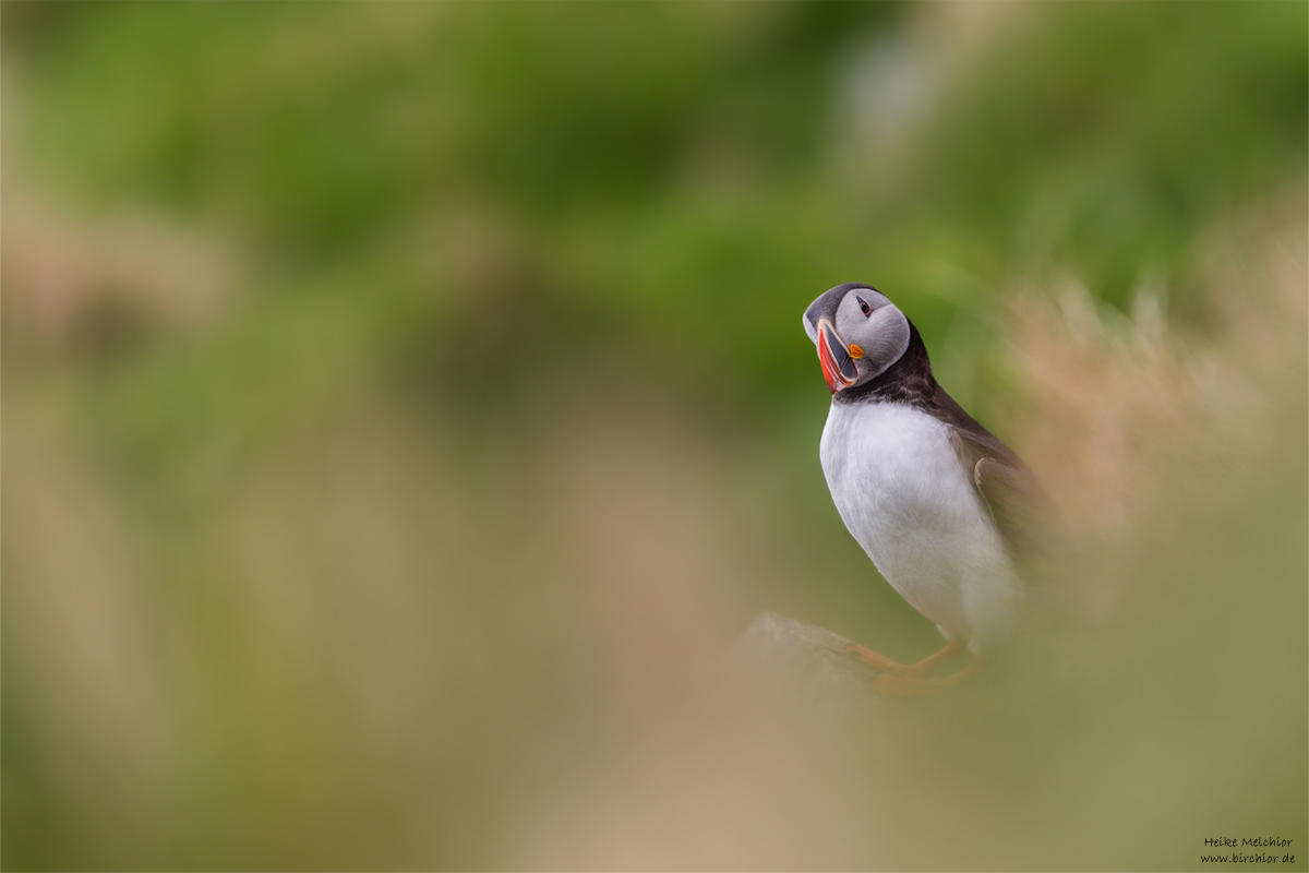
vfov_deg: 4.6
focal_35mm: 300
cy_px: 436
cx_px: 654
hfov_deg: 6.9
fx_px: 10907
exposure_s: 1/2000
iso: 450
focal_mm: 300
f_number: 2.8
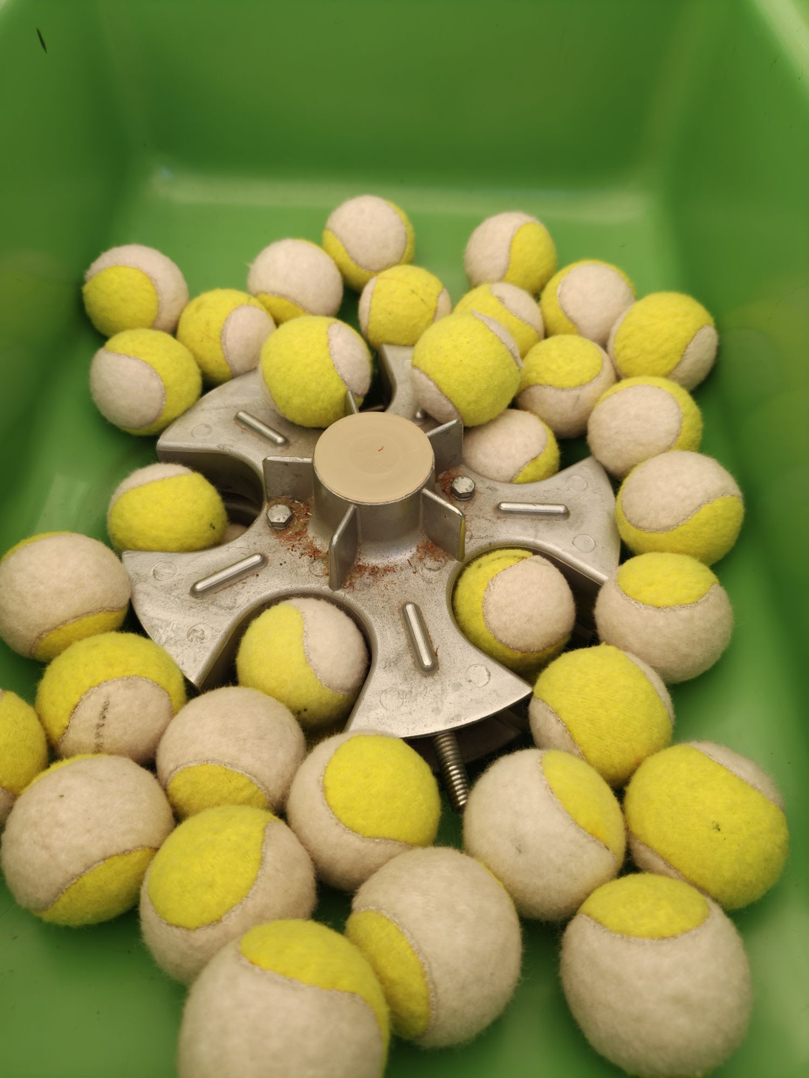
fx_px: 717
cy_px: 539
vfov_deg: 73.9
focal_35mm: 23
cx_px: 404
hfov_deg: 58.9
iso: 100
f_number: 1.5
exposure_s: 1/200
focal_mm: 6.75
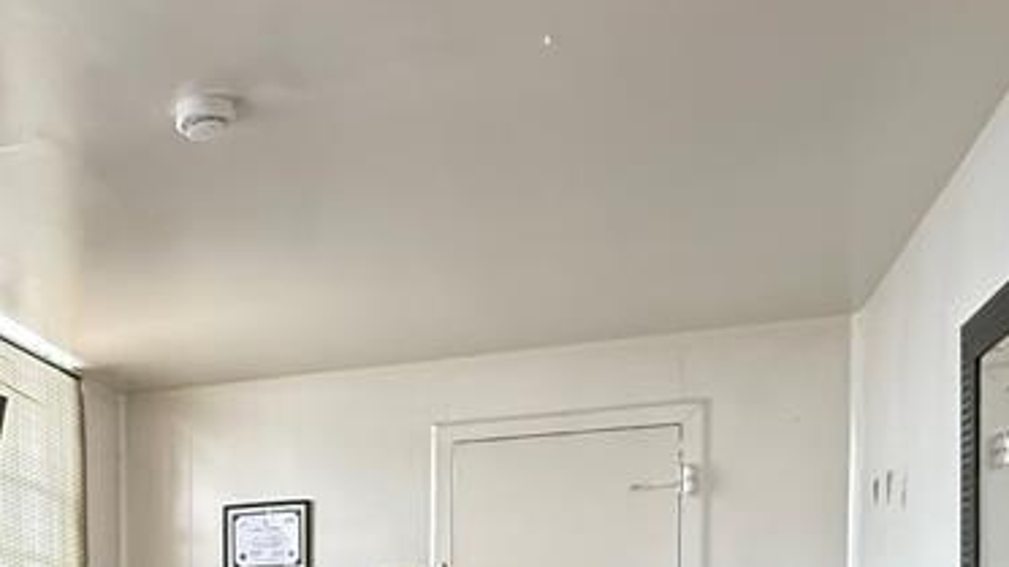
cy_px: 730
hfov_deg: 44.6
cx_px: 127
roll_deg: +0.5
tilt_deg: -2.2
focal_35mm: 42
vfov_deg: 24.8
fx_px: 1123
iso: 1000
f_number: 2.2
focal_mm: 2.22
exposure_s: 1/60
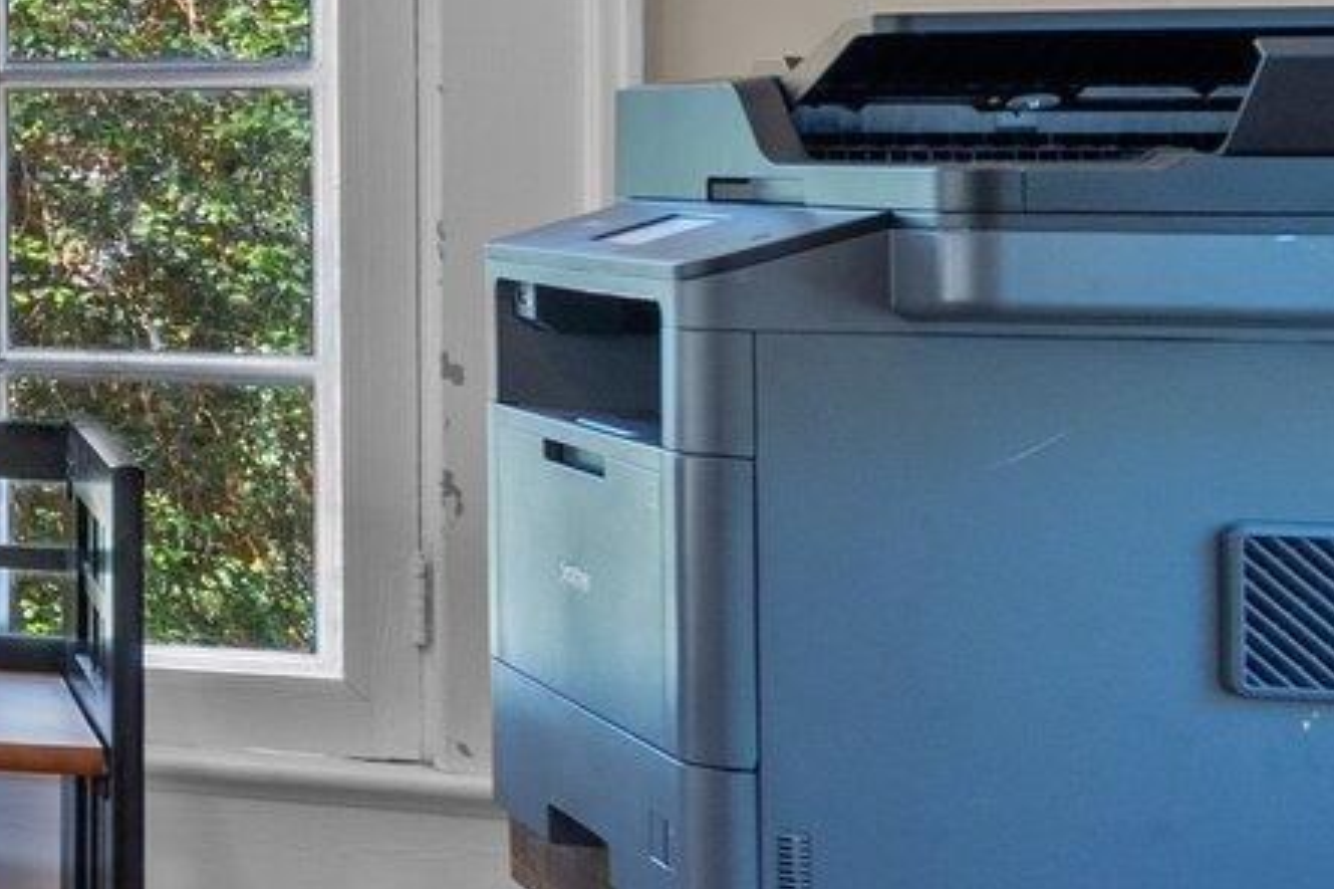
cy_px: 104
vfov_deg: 18.1
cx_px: -1436
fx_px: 2741
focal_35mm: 74
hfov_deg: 17.6
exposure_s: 1/5
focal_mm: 16
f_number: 8
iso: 500
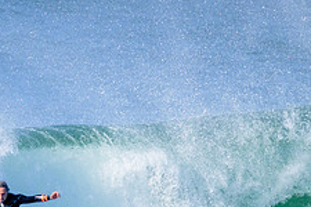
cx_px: 39
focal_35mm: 2062
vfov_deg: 0.7
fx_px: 17812
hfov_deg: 1.0
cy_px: 231
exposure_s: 1/2000
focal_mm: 800
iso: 1800
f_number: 11
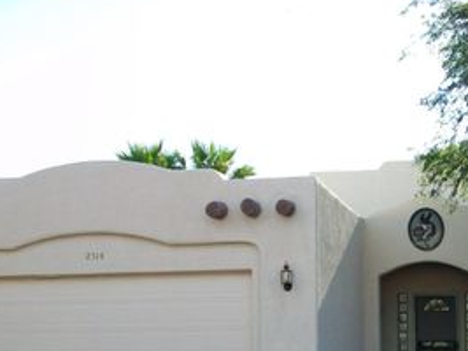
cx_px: 287
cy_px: 248
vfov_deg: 24.2
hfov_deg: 32.1
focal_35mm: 60
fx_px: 811
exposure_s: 1/400
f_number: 2.8
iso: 64
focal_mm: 5.7
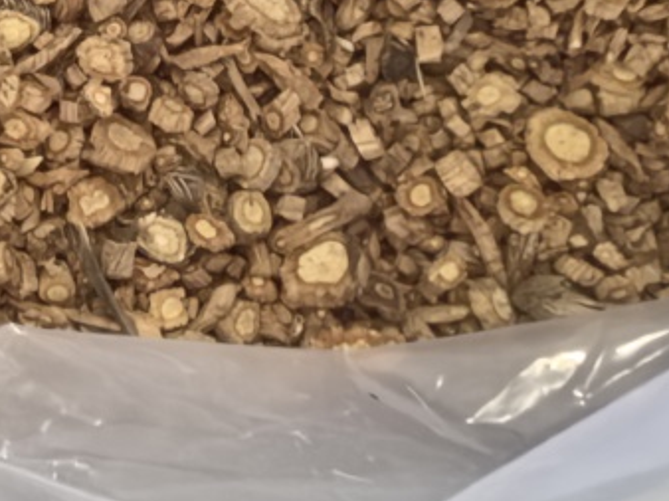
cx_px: 273
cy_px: 4
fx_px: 1236
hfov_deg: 30.2
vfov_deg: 22.1
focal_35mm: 64
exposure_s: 1/33.3
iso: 1250
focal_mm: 1.95
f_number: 2.2
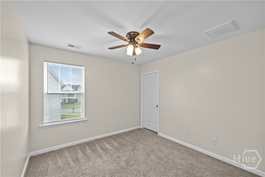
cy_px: 88
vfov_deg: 77.3
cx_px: 132
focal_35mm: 15
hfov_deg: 100.4
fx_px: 110
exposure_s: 1/30
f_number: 8
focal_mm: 15
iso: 2500
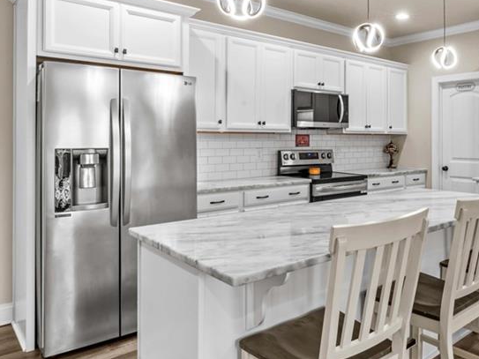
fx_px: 401
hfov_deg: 58.1
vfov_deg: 47.7
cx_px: 365
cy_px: 132
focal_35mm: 29
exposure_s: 1
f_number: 16
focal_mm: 16
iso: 100
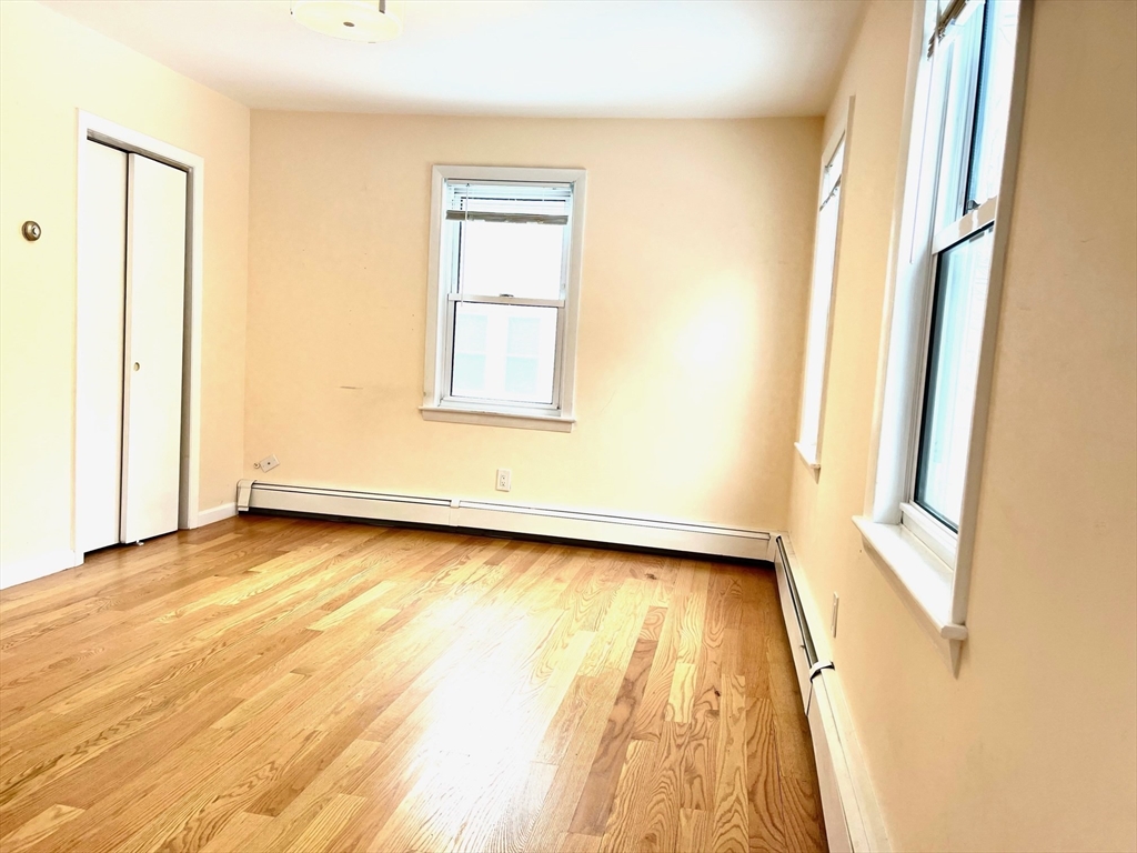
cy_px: 426
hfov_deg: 67.3
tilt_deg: -5.3
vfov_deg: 53.1
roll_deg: -4.0
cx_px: 568
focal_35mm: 26
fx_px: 854
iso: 50
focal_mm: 5.1
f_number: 1.6
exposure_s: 1/123
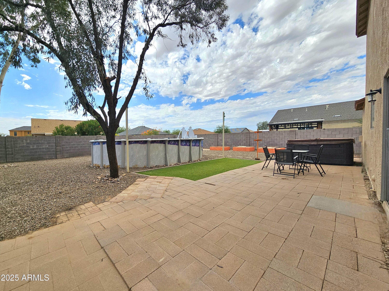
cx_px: 194
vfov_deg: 89.9
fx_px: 146
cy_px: 146
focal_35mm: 13
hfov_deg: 106.2
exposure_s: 1/5000
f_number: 2.2
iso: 50
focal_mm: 2.2
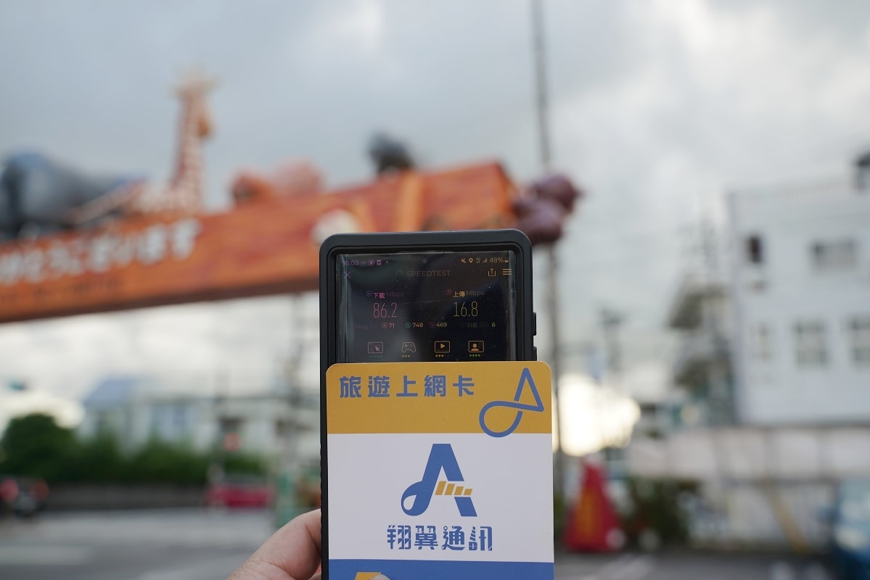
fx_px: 773
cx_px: 435
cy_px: 290
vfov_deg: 41.1
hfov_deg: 58.7
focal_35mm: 32
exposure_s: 1/80
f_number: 4.5
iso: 100
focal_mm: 32
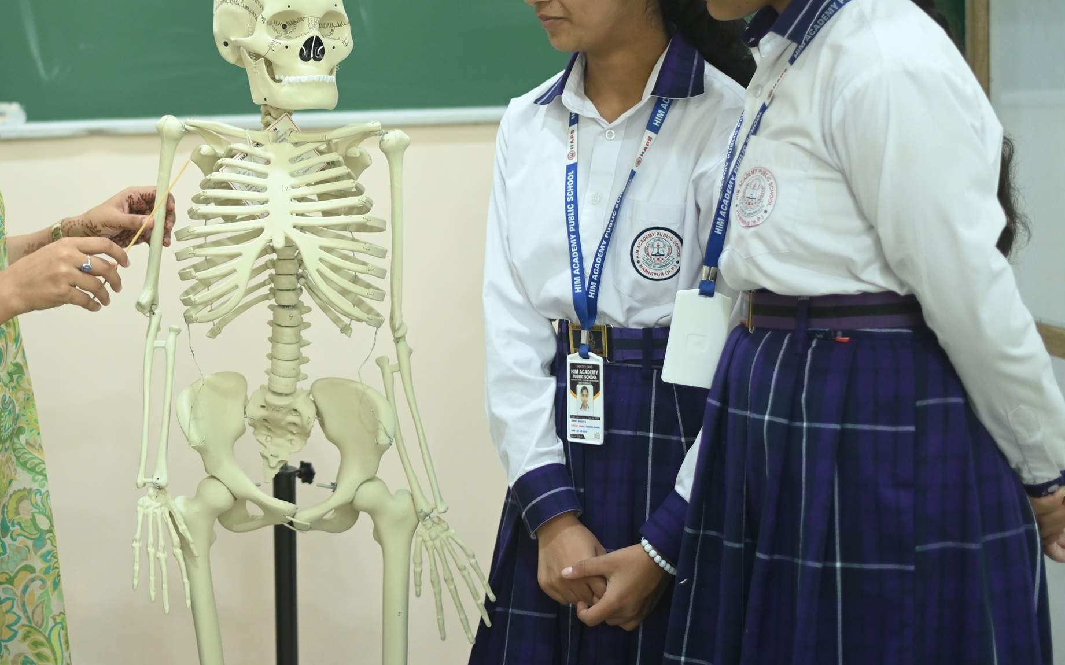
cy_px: 221
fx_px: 2409
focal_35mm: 83
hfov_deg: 24.5
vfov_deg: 15.7
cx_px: 206
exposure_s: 1/200
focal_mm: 50
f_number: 1.8
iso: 800
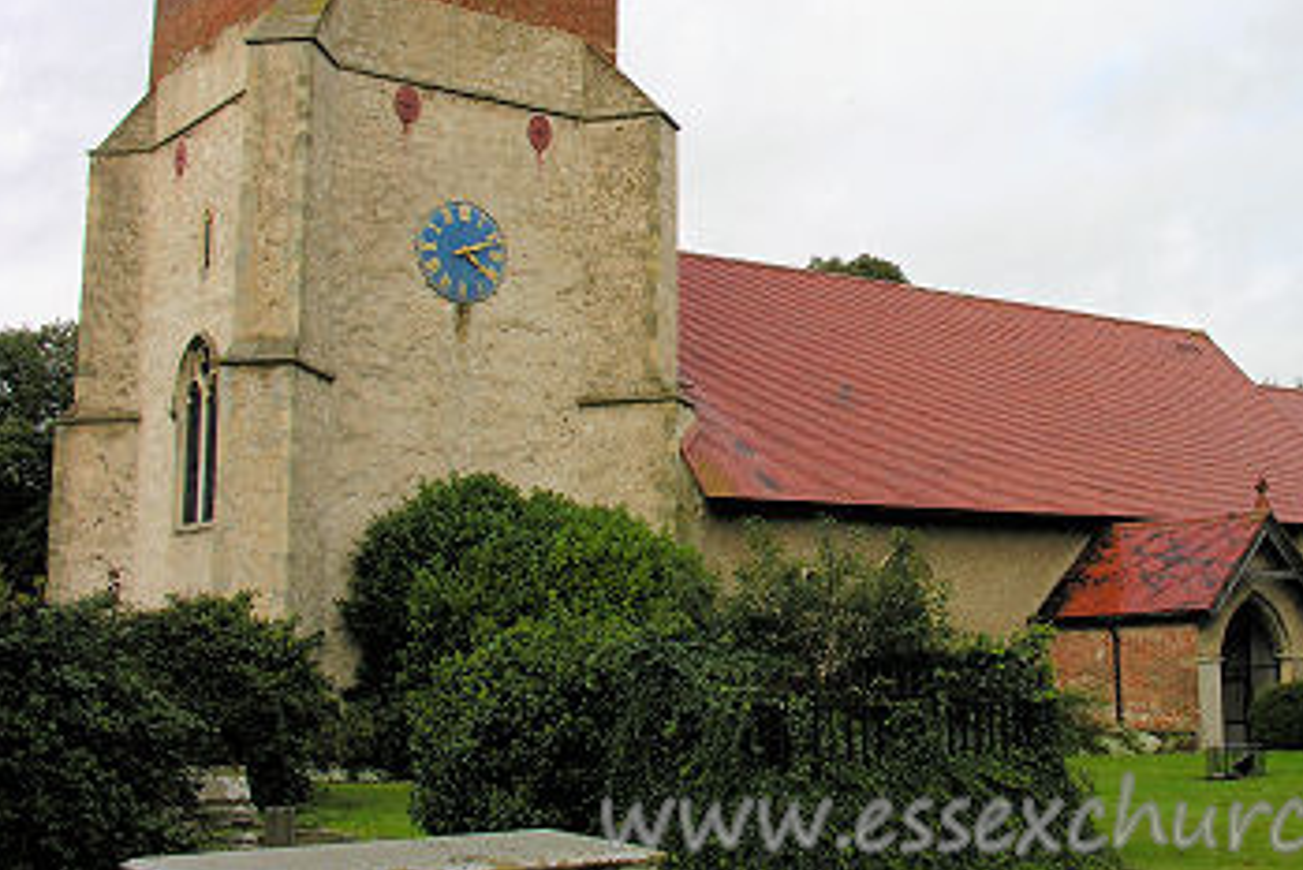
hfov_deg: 40.7
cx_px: 848
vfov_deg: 27.9
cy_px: 271
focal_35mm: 48
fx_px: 1738
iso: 50
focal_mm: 8.9
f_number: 5
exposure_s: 1/167
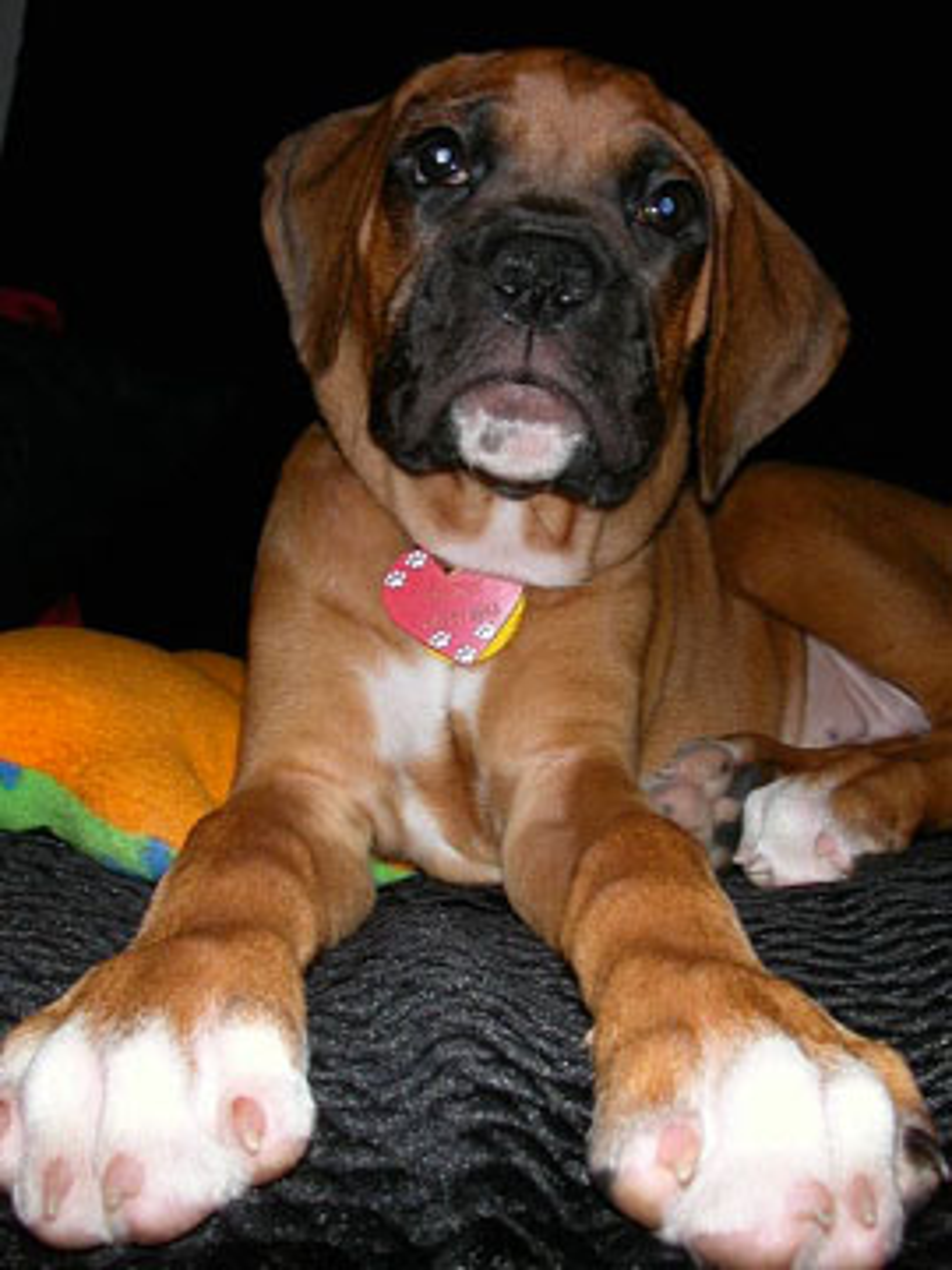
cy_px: 635
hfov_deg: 38.7
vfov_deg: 50.1
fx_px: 1357
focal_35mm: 37
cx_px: 476
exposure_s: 1/59.9
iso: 100
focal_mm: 5.6
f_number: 4.5
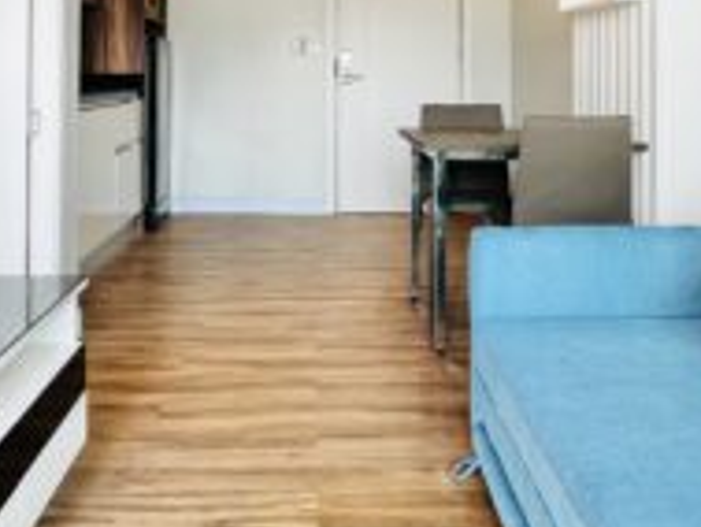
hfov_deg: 52.5
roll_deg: -0.3
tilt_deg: +0.2
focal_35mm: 35
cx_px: 319
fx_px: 709
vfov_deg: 38.3
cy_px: 67
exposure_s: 1/99
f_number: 1.8
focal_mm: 1.57
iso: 100
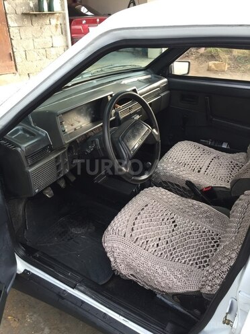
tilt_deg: -26.0
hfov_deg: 48.2
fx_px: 279
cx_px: 125
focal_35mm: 29
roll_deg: +2.0
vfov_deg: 61.7
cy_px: 167
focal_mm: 4.15
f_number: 2.2
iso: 32
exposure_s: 1/100
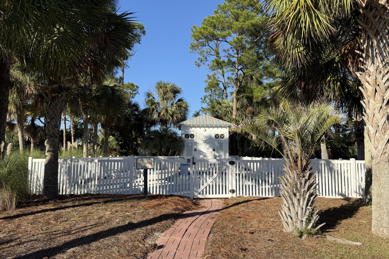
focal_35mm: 25
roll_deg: -0.2
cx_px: 195
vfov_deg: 51.3
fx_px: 270
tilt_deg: +4.6
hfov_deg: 71.5
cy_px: 138
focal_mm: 6.76
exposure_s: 1/2907
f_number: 1.78
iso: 80
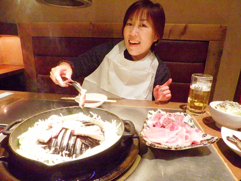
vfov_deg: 61.1
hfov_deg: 76.4
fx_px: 153
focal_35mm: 22
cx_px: 120
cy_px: 90
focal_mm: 5
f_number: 3.5
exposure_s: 1/30
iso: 1600
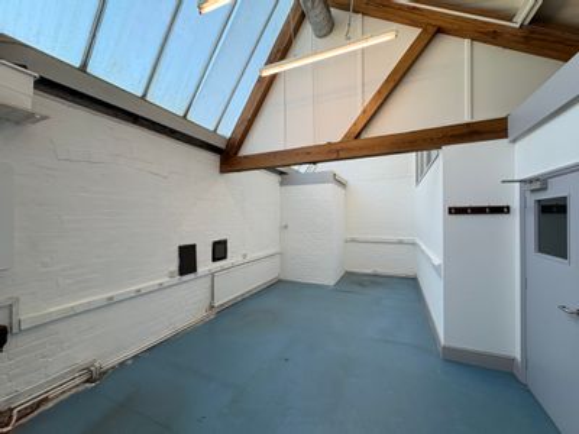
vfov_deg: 85.7
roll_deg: +0.4
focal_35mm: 14
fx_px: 234
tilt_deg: +0.9
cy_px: 217
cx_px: 290
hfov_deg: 102.1
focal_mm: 2.22
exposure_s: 1/100
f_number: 2.2
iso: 50
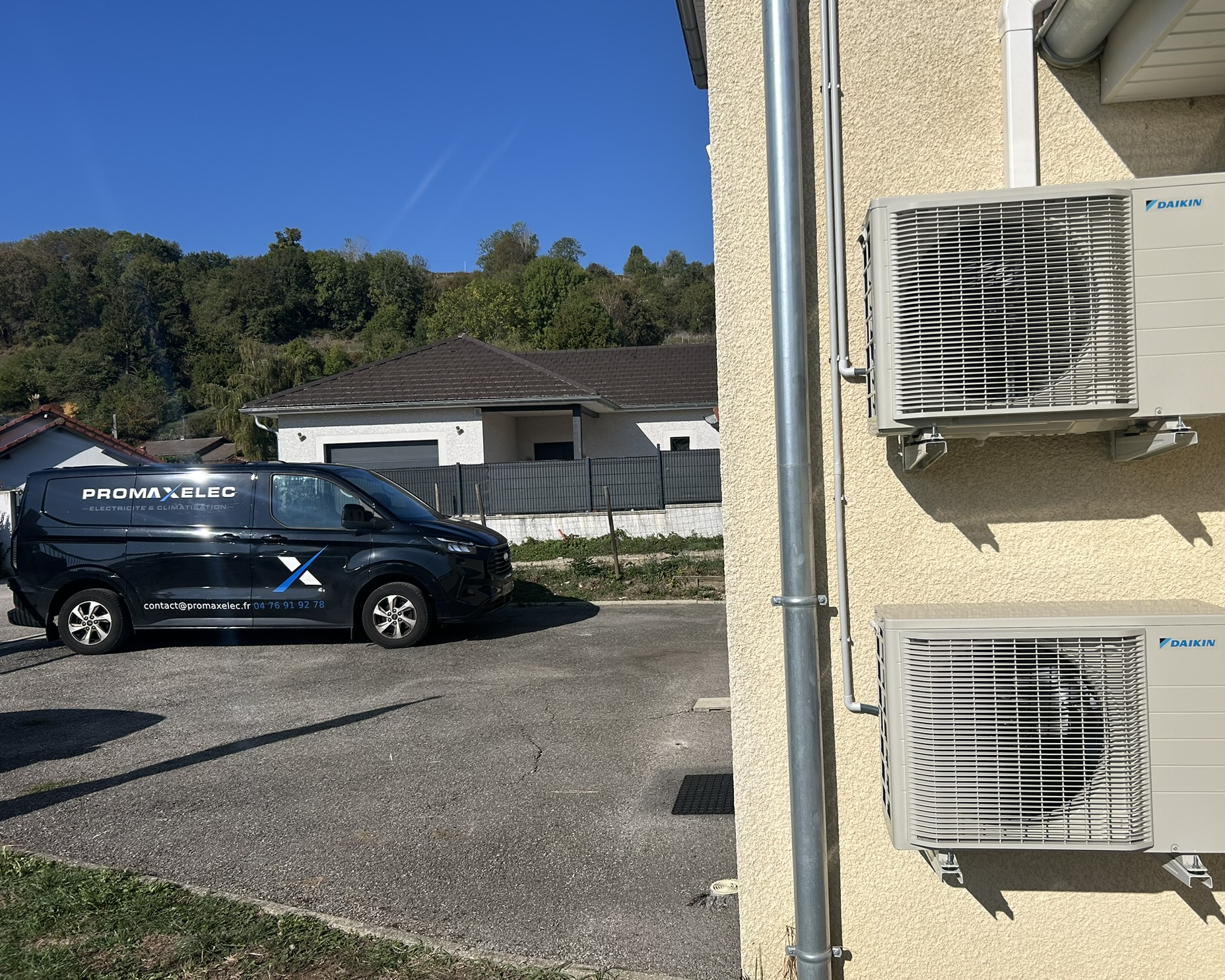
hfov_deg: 62.1
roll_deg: +1.6
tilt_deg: -0.1
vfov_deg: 51.5
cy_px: 488
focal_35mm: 28
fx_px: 1015
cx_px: 657
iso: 50
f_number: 1.5
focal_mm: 5.7
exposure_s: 1/8696
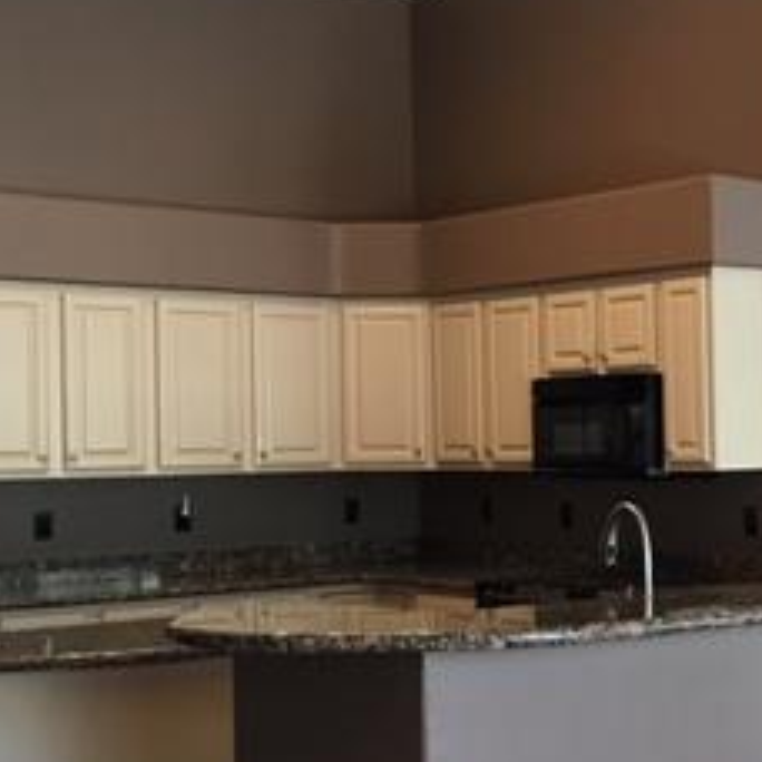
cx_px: 849
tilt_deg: -1.4
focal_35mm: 72
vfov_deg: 23.9
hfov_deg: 22.6
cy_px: 488
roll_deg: +0.3
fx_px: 1793
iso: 64
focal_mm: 4.15
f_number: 2.2
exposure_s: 1/15
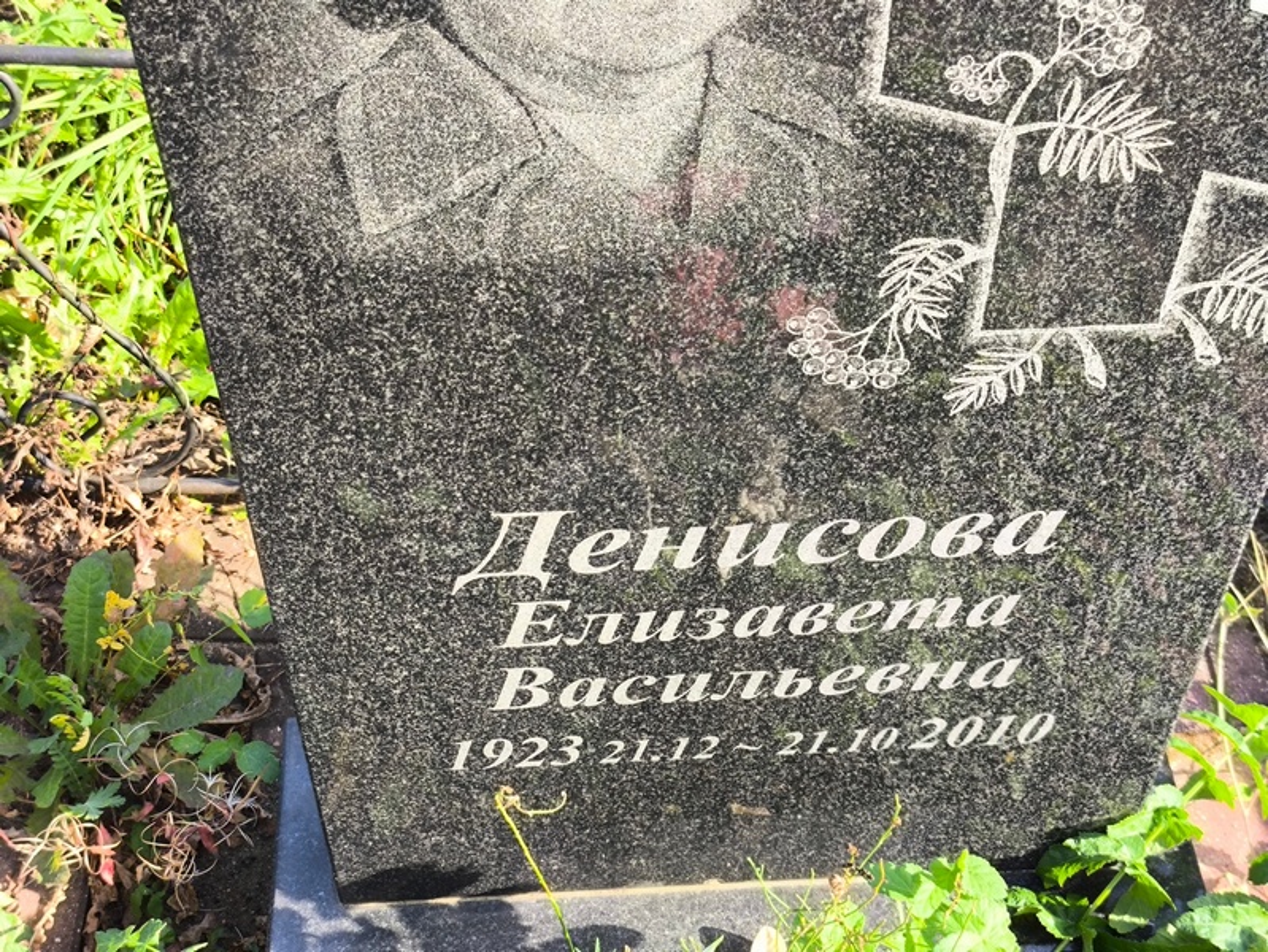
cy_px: 476
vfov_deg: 29.1
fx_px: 1832
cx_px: 634
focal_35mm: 50
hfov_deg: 38.2
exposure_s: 1/187
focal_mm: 4.71
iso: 50
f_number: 1.7
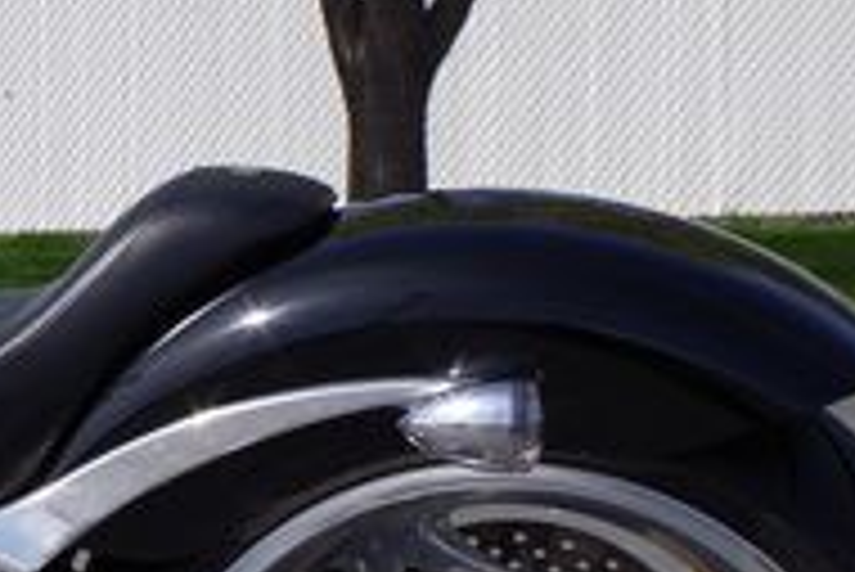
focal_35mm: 101
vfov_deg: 13.6
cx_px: -392
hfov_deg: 18.2
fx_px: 2401
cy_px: 358
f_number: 9
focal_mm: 20
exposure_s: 1/400
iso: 200
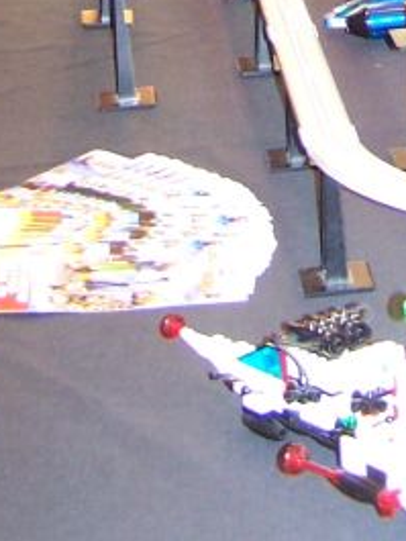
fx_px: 2297
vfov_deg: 12.2
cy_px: -470
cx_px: 461
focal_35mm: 147
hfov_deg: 10.0
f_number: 2.8
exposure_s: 1/4
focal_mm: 6.3
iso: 140
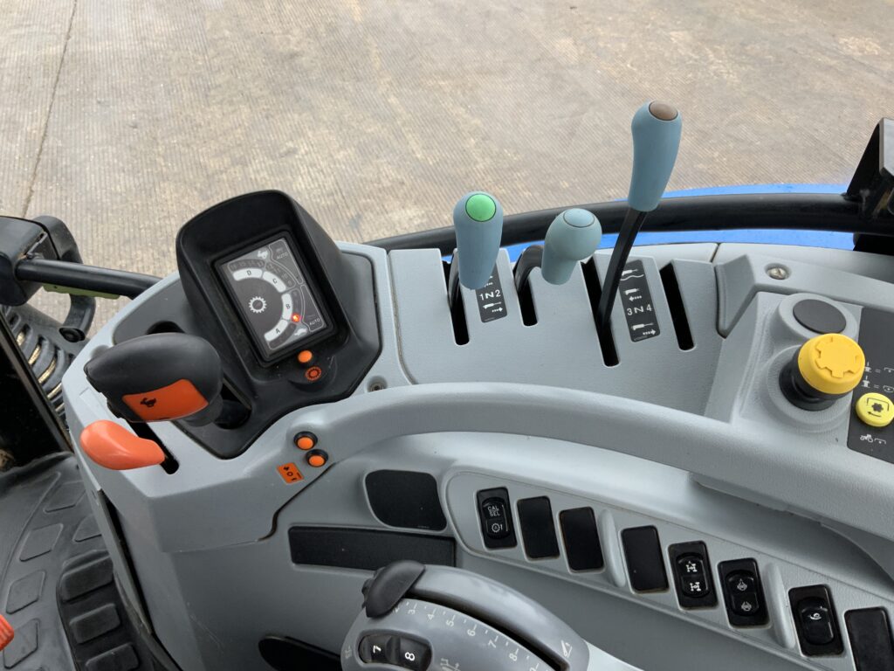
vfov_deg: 48.2
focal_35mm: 29
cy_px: 336
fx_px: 749
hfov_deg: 61.7
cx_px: 447
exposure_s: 1/122
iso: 25
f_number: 1.8
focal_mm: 3
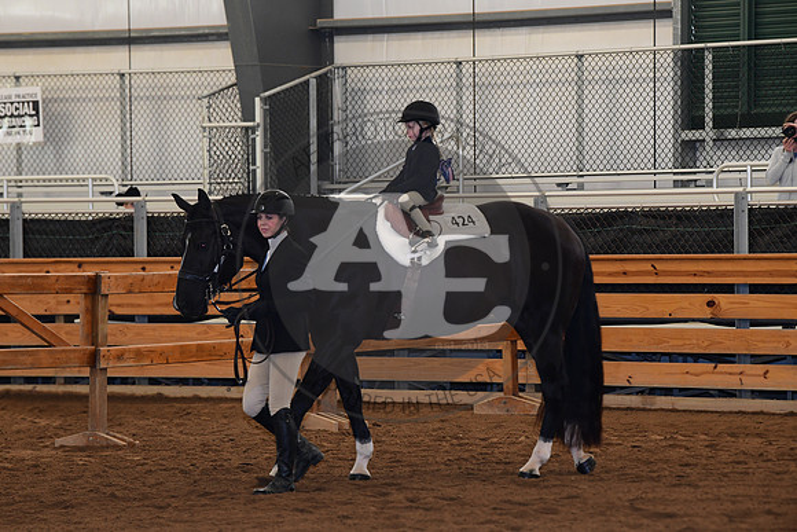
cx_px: 398
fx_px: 3986
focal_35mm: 180
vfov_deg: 7.6
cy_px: 266
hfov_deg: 11.4
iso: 3200
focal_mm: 180
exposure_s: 1/250
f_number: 5.6
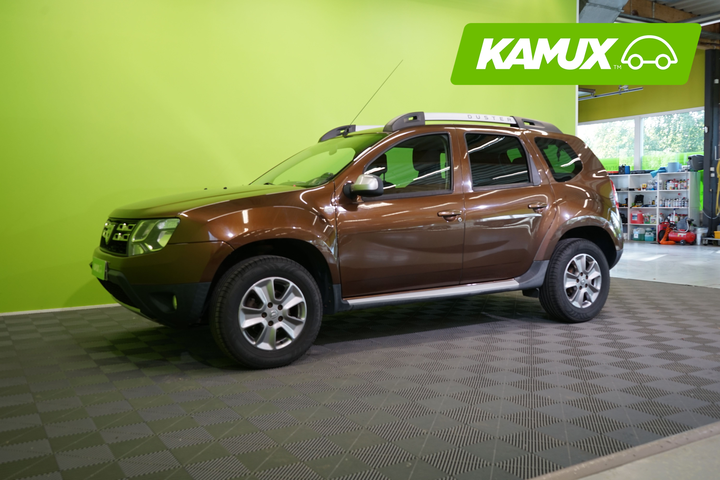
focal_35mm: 33
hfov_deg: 57.2
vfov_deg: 40.0
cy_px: 240
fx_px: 660
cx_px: 360
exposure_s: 1/40
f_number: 5.6
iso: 500
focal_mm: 33
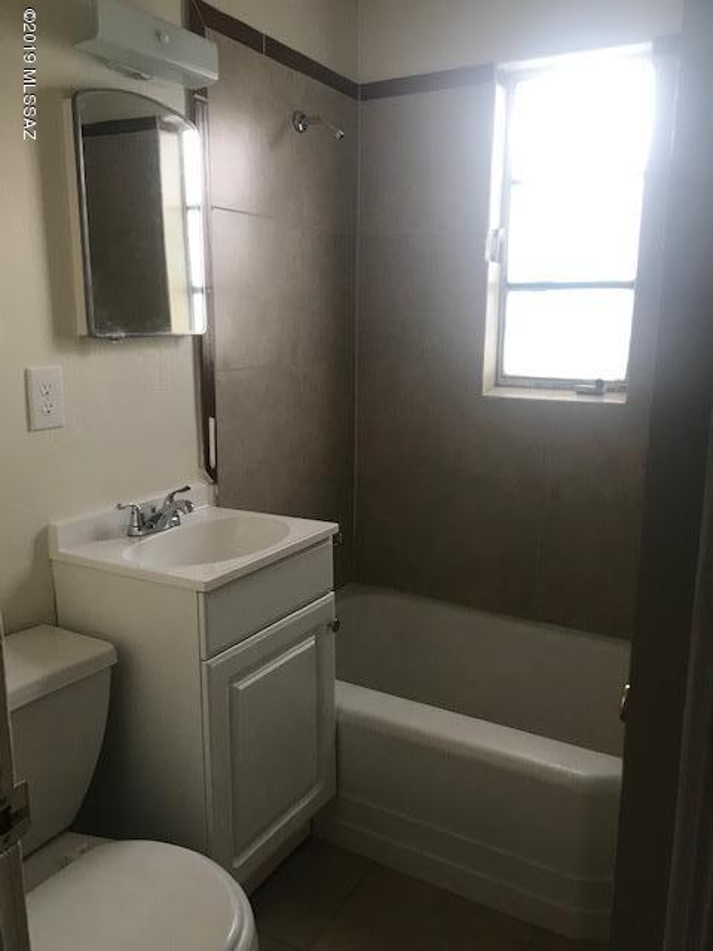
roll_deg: -0.6
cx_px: 356
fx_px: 769
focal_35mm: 28
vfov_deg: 63.4
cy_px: 476
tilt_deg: -10.6
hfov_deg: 49.7
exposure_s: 1/24
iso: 32
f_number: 1.8
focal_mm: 3.99
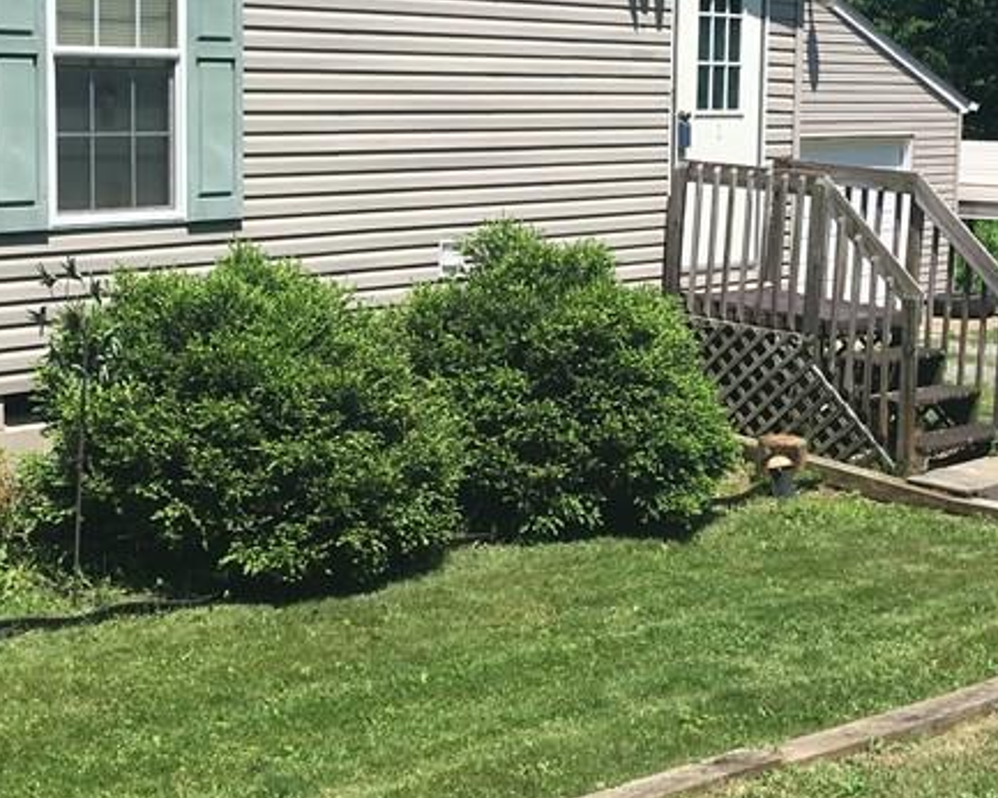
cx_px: 468
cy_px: 293
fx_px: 1978
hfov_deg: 28.3
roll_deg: -0.6
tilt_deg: -5.9
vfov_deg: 22.7
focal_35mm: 67
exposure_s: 1/1241
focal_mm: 4.15
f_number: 2.2
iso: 25
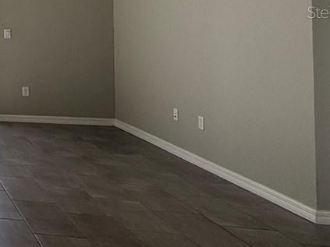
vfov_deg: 26.3
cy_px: 12
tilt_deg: +1.1
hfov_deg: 22.9
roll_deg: +0.3
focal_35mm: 53
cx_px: -243
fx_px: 505
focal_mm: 2.22
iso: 50
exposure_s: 1/279
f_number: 2.2
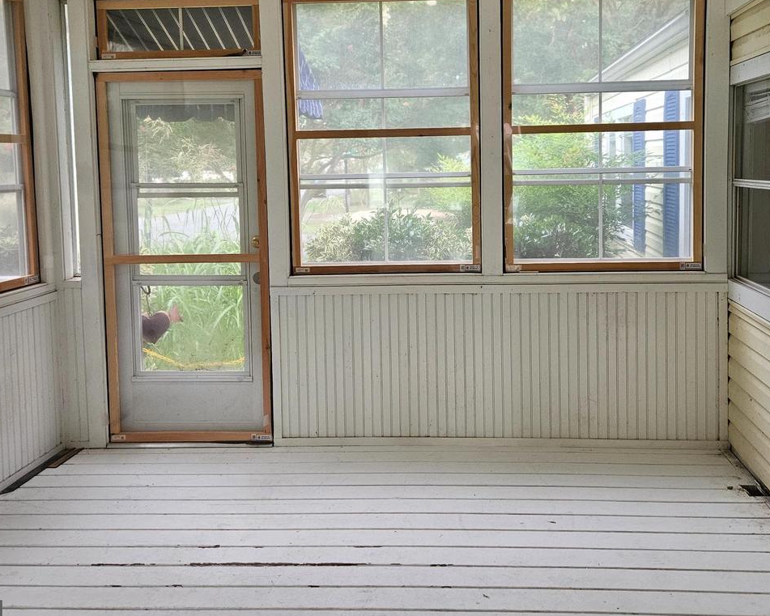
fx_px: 775
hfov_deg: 52.6
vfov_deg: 42.8
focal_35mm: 34
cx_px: 443
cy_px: 210
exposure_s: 1/120
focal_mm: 5.4
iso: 250
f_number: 1.8
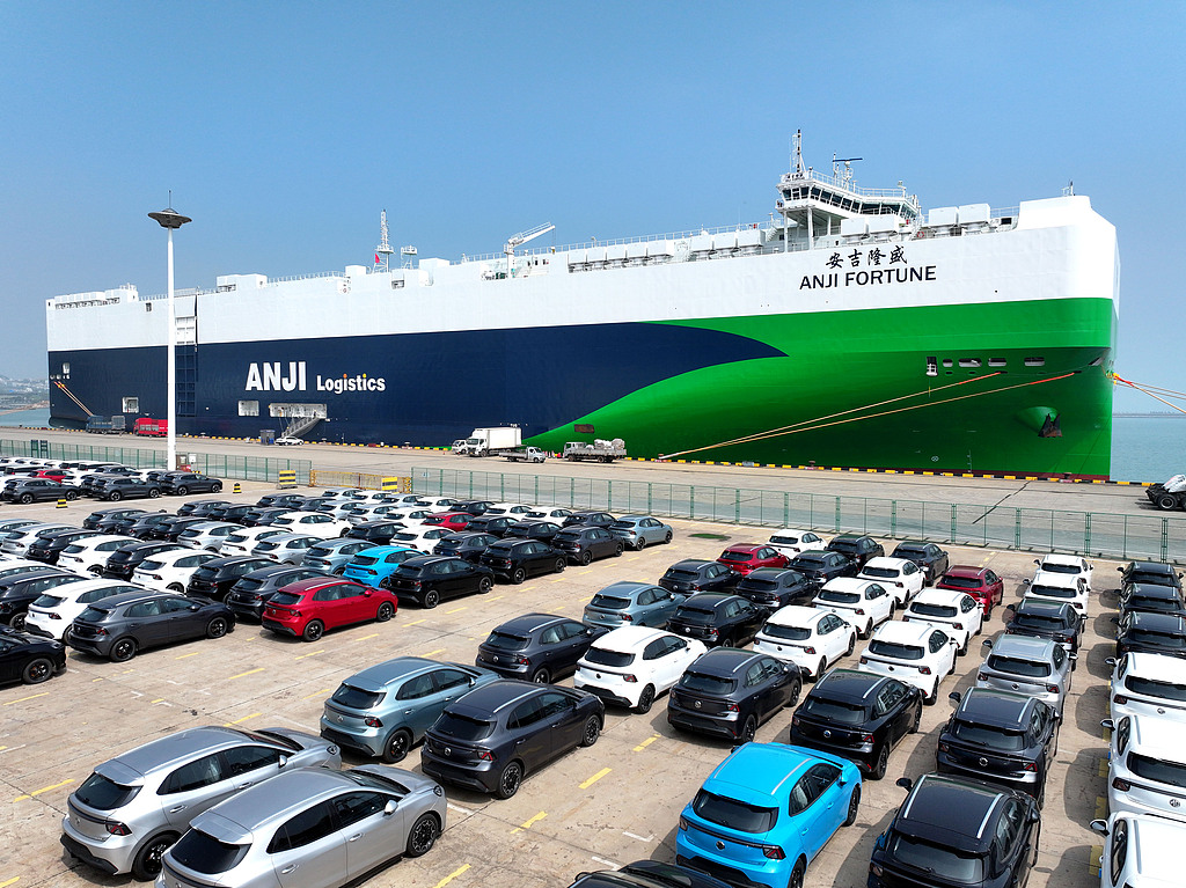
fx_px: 822
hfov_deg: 71.6
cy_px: 444
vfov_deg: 56.8
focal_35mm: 24
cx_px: 593
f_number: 2.8
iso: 100
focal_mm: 12.29
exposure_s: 1/2500
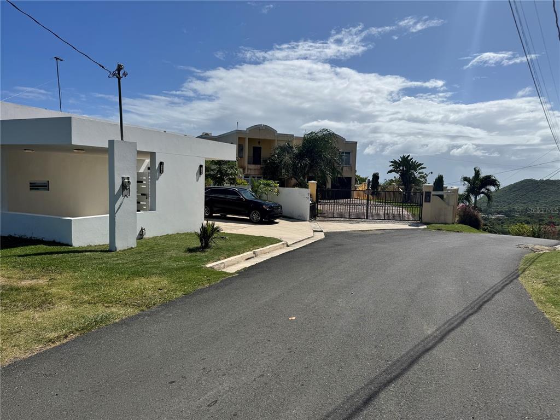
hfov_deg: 71.6
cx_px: 280
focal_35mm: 24
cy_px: 210
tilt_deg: -4.8
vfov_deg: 56.8
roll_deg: -0.8
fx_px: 388
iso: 80
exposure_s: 1/12346
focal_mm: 6.76
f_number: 1.78
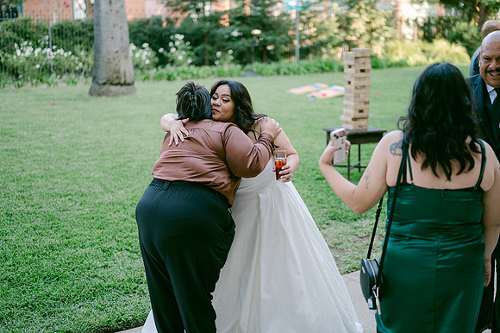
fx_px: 706
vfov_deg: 26.5
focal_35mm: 51
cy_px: 166
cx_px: 248
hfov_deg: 39.0
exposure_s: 1/125
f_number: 1.8
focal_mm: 50
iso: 100
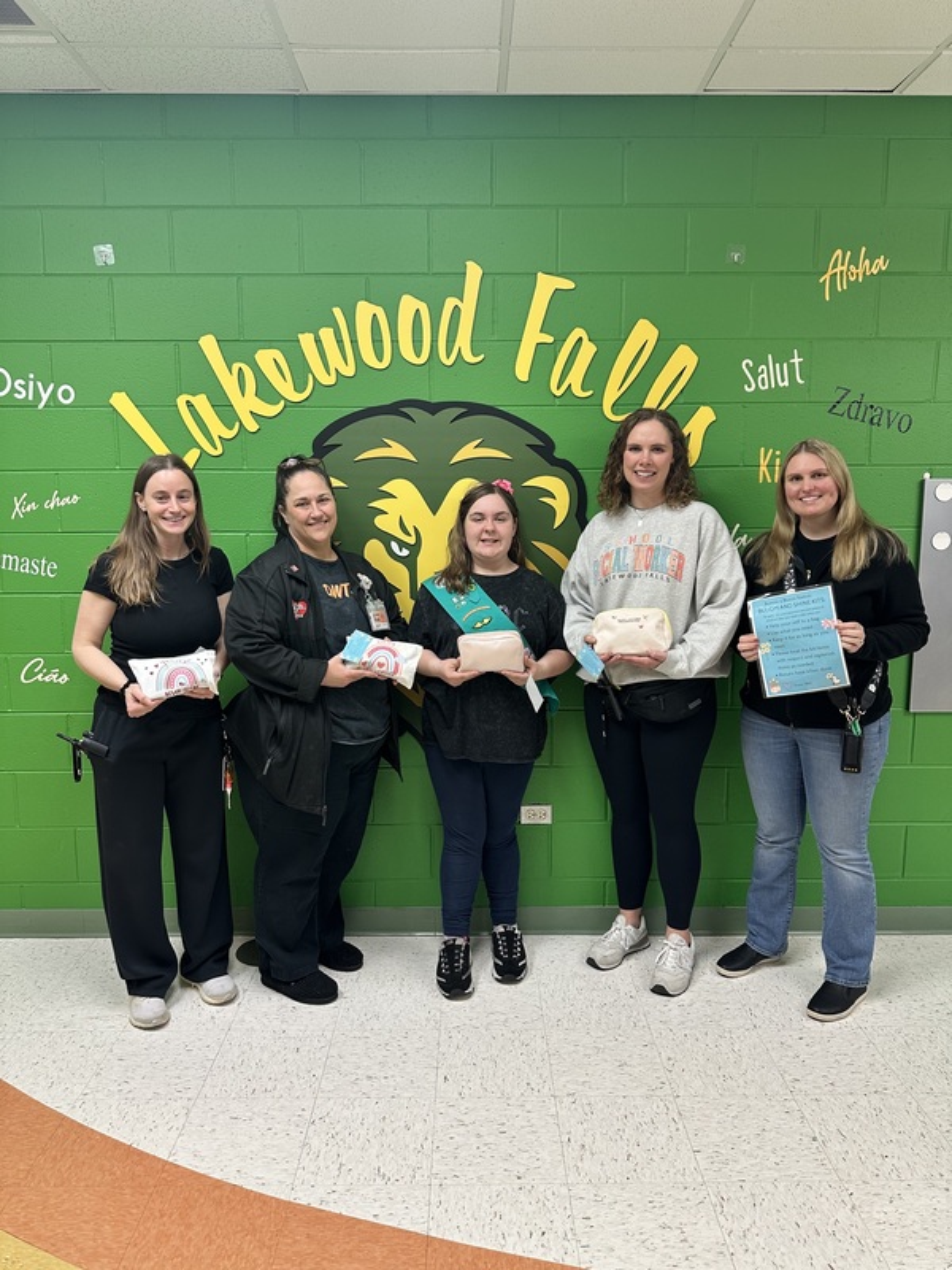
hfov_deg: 56.8
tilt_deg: -7.1
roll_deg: -1.1
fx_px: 880
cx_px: 476
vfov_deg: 71.6
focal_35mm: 24
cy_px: 635
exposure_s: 1/60
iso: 160
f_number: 1.78
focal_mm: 6.86
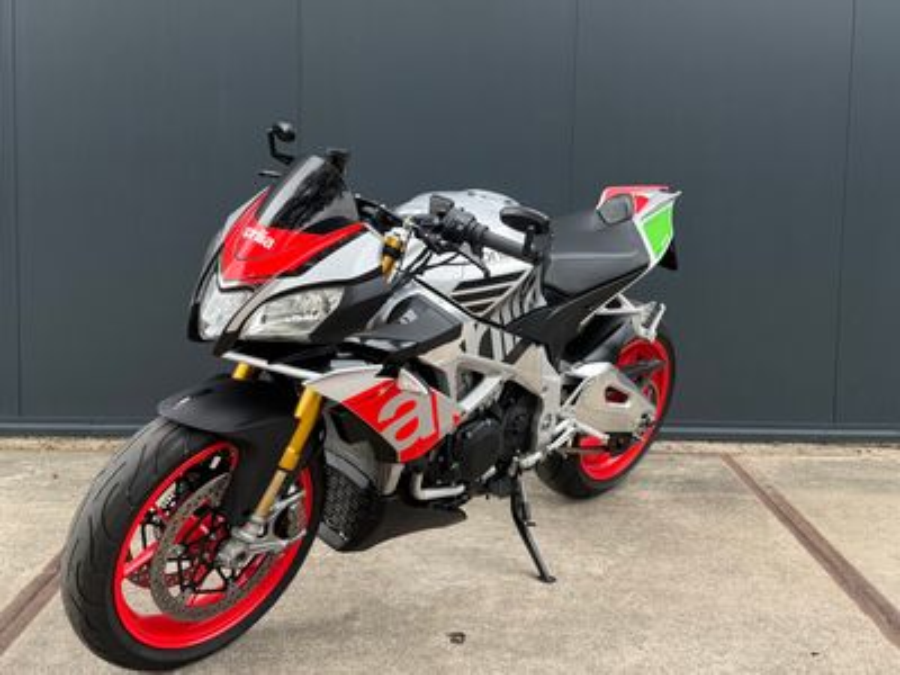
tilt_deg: -4.2
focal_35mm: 24
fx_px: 624
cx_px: 450
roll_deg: -1.0
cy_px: 338
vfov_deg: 56.8
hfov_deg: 71.6
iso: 200
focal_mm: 6.76
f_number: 1.78
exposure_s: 1/121
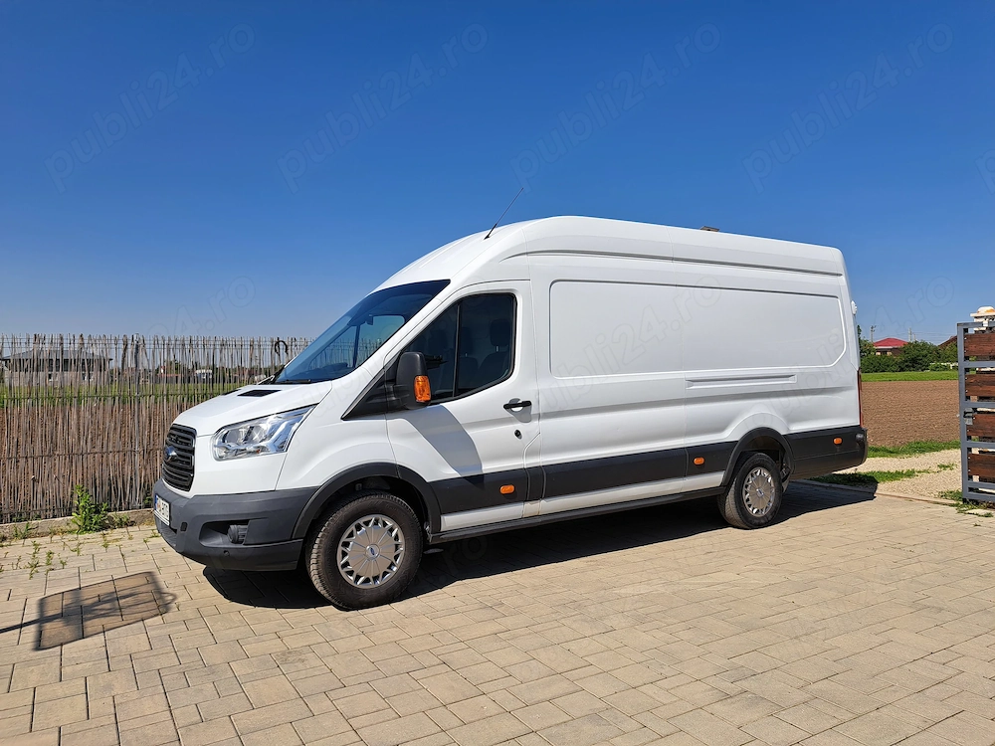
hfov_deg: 71.6
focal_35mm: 24
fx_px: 690
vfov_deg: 56.8
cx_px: 498
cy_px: 373
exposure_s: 1/1770
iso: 50
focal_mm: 5.23
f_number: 1.8
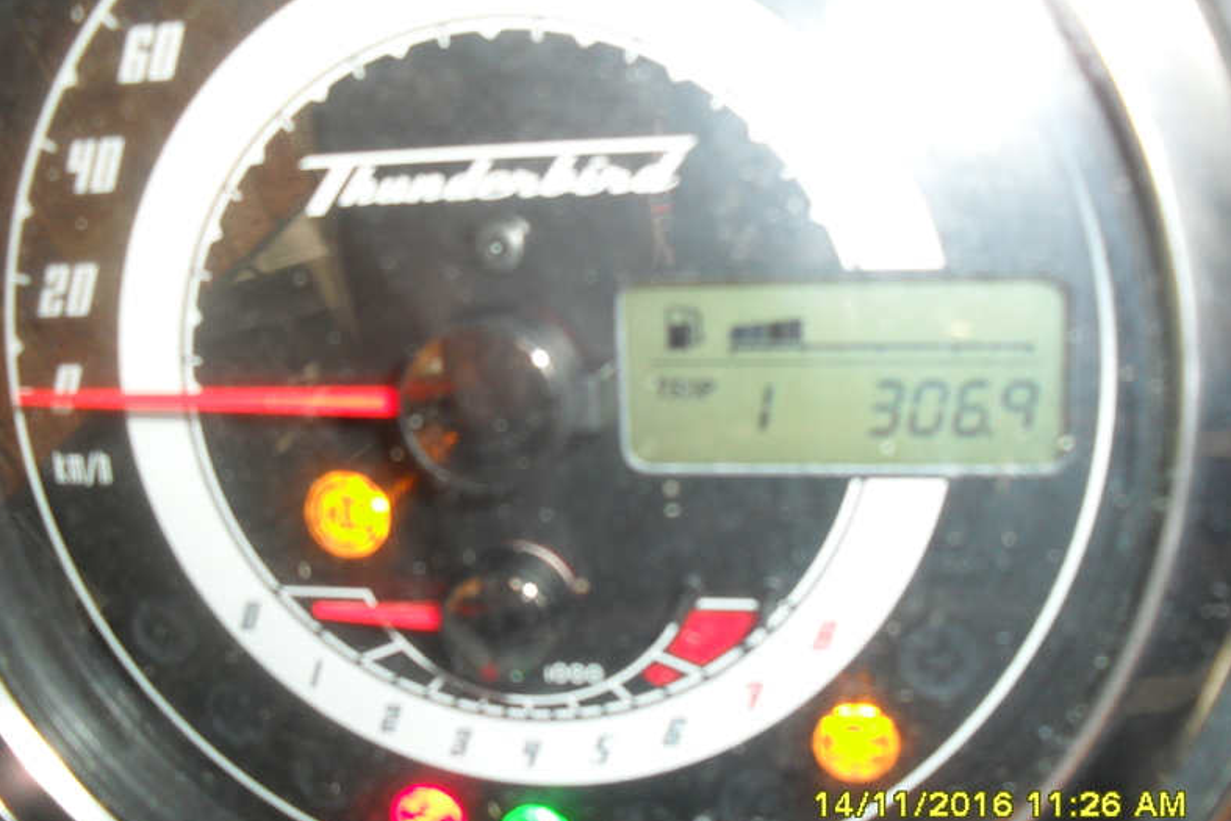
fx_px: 1265
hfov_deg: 51.9
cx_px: 613
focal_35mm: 37
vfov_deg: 36.0
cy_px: 425
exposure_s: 1/45
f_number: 3.2
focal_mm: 6.3
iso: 200
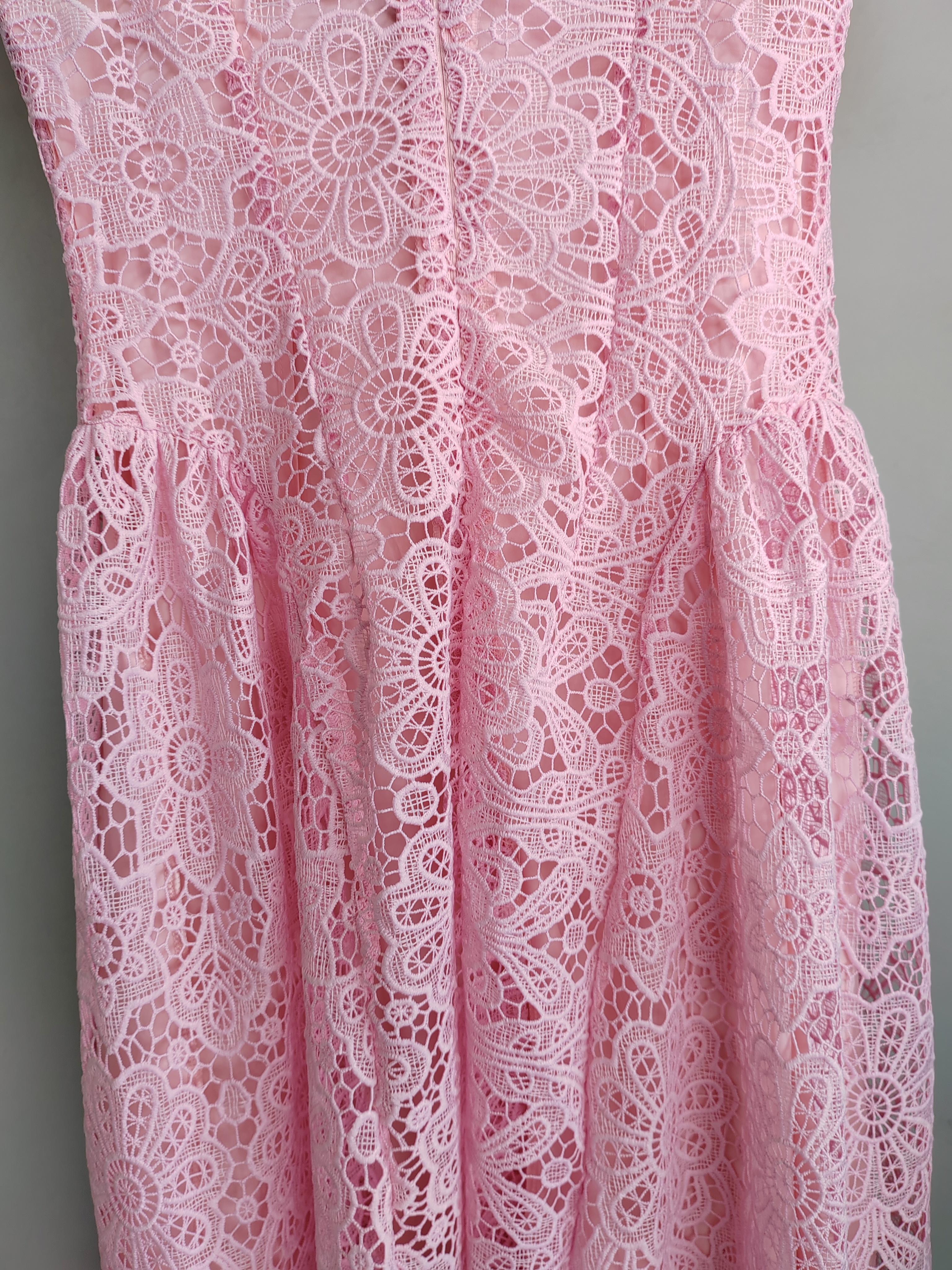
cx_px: 476
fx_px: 990
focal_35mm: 27
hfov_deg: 51.4
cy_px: 635
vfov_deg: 65.3
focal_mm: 5.52
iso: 100
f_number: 1.9
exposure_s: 1/100
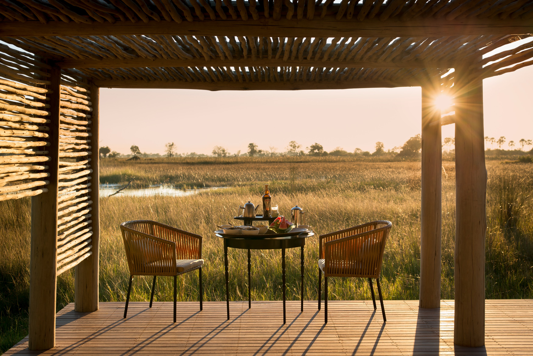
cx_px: 266
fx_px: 740
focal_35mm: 50
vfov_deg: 27.0
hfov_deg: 39.6
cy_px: 178
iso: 200
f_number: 8
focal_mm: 50
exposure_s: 1/250
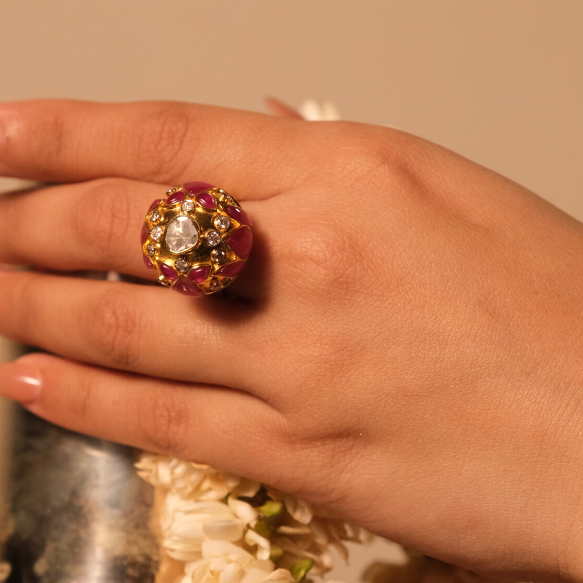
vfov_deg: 11.4
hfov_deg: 11.4
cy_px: 349
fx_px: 2915
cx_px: 287
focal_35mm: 153
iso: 400
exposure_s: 1/160
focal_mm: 52.4
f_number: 4
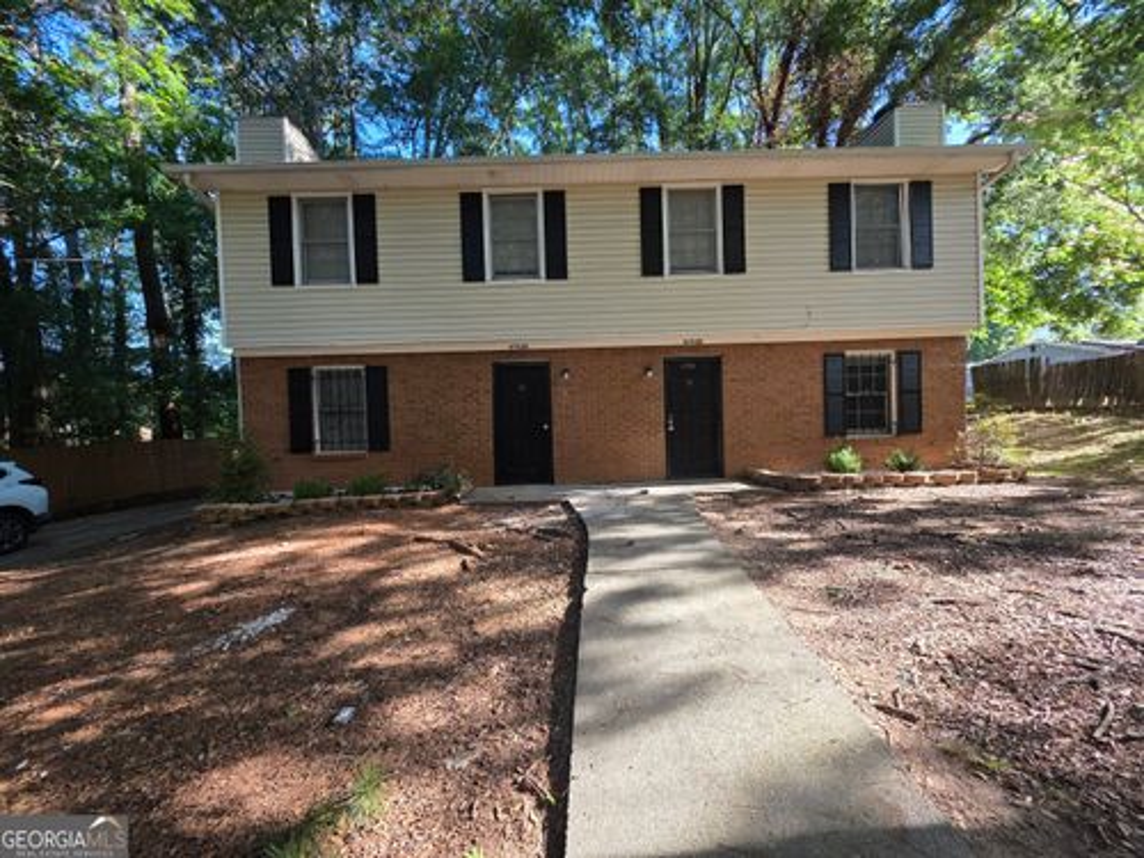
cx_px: 572
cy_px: 429
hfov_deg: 106.2
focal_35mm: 13
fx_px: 430
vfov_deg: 89.9
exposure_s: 1/120
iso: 20
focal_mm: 2.2
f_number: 1.9
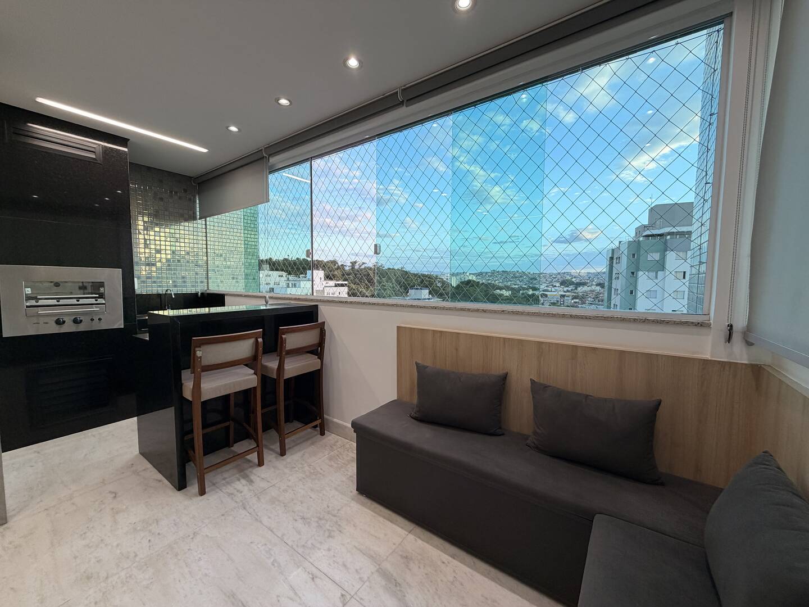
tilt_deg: -4.4
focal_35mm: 14
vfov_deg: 85.7
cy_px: 304
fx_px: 327
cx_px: 404
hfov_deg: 102.1
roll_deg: -0.9
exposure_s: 1/120
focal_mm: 2.22
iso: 64
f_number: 2.2
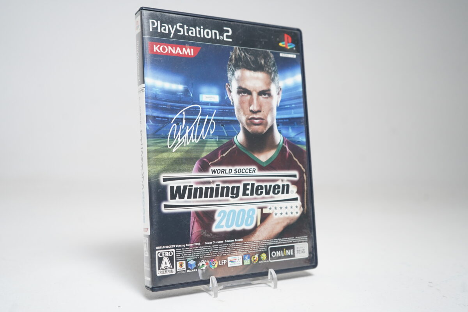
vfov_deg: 36.9
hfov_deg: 53.1
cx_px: 234
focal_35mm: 36
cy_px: 156
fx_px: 468
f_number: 5
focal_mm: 36
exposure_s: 1/40
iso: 1000
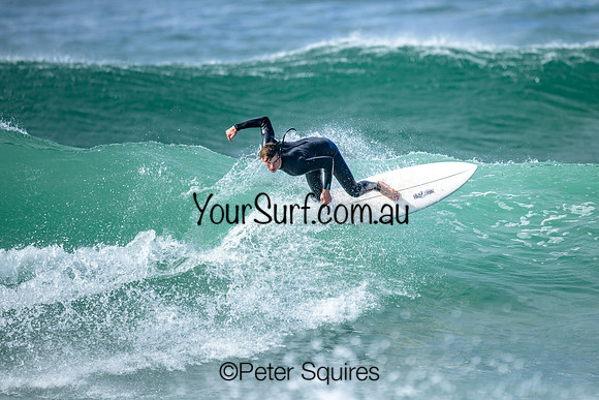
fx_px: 14934
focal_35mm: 897
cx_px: 336
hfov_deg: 2.3
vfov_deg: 1.5
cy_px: 176
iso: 360
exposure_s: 1/2000
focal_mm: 800
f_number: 6.3
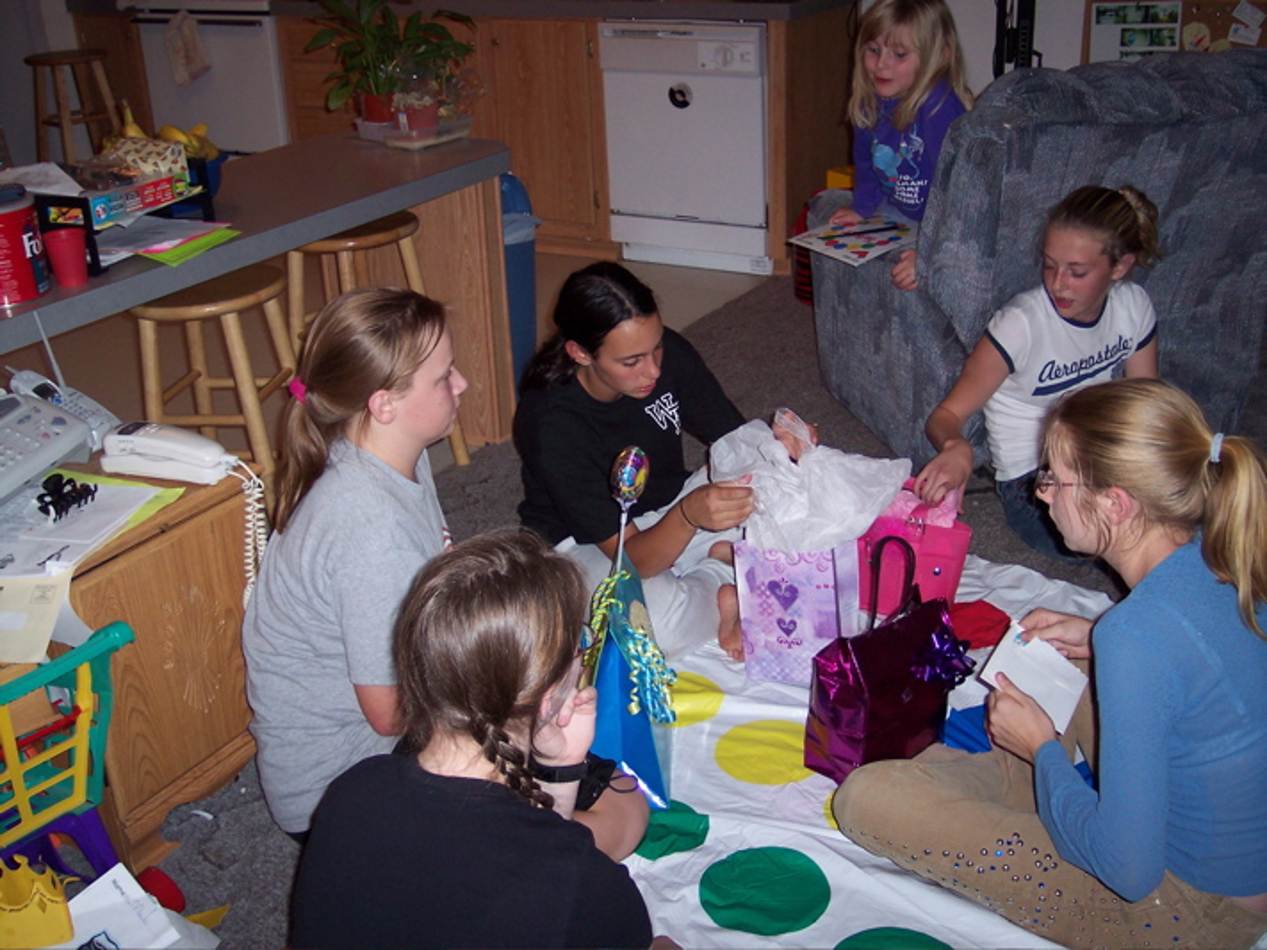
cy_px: 475
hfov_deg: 49.0
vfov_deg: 37.7
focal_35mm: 38
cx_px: 634
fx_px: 1391
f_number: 2.8
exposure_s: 1/30
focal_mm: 8
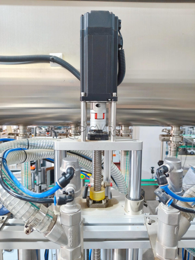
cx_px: 98
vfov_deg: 73.9
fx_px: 173
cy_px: 130
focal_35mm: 23
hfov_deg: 58.9
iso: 500
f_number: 1.88
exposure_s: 1/46
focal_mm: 5.56
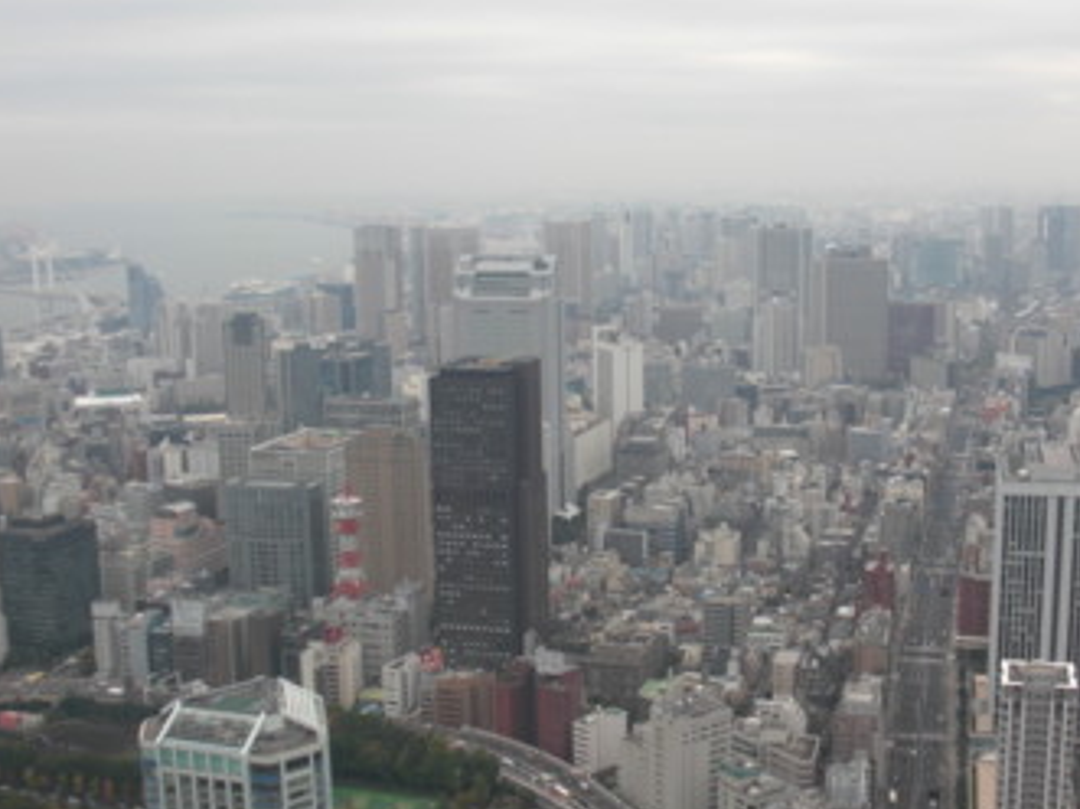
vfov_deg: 29.6
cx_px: 594
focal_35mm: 49
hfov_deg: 38.9
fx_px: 1528
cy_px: 466
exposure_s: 1/250
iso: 50
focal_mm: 6.3
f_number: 2.8
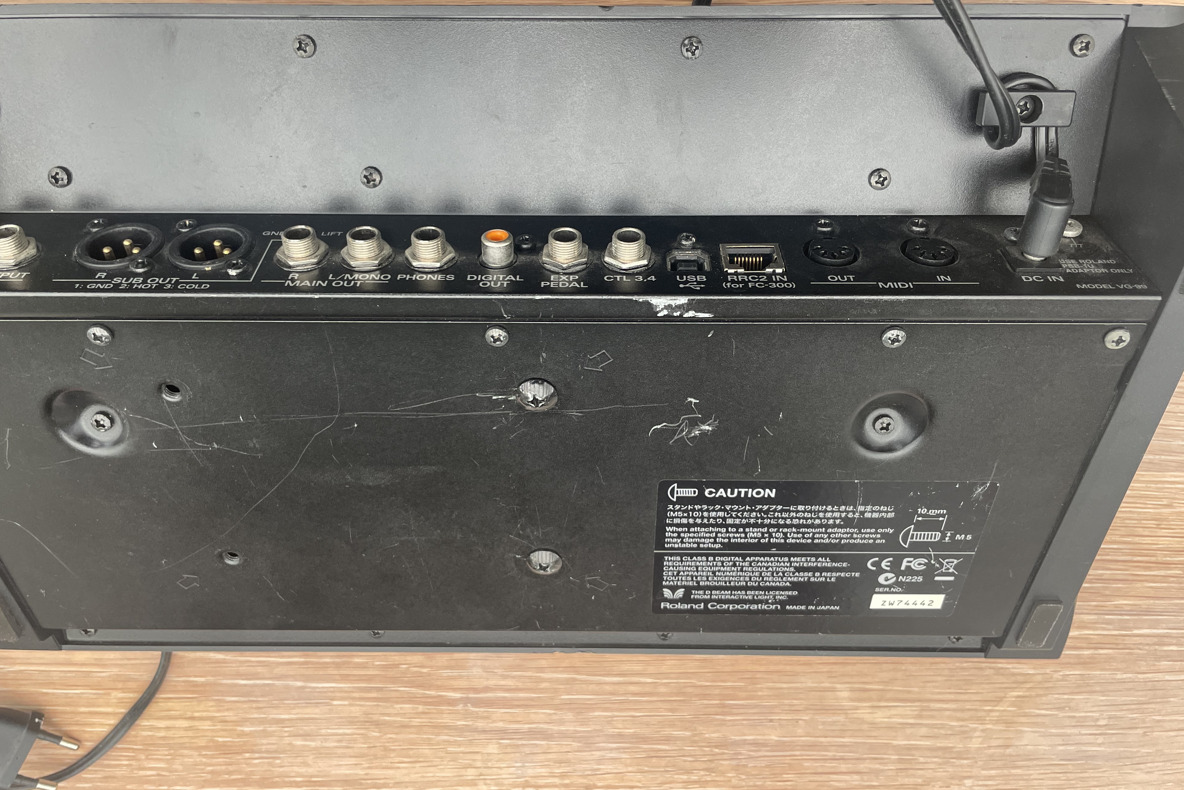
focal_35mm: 28
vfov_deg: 46.3
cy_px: 350
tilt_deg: -68.9
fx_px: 921
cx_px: 586
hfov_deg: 65.5
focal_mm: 4.2
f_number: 1.6
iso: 125
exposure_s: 1/121
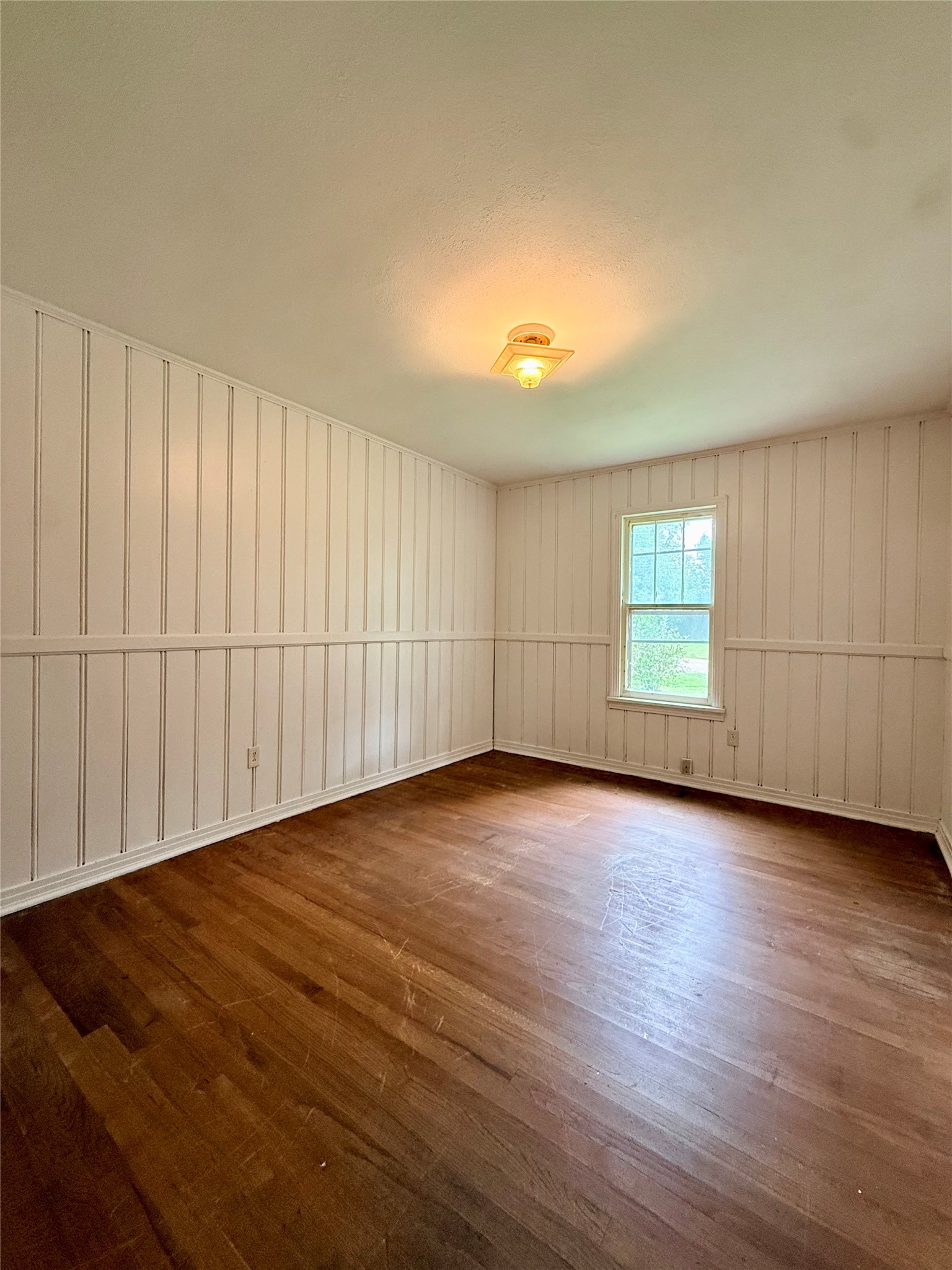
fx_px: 513
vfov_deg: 102.1
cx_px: 476
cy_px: 635
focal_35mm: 14
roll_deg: -1.7
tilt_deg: -0.6
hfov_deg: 85.7
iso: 400
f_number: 2.2
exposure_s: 1/120
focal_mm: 2.22
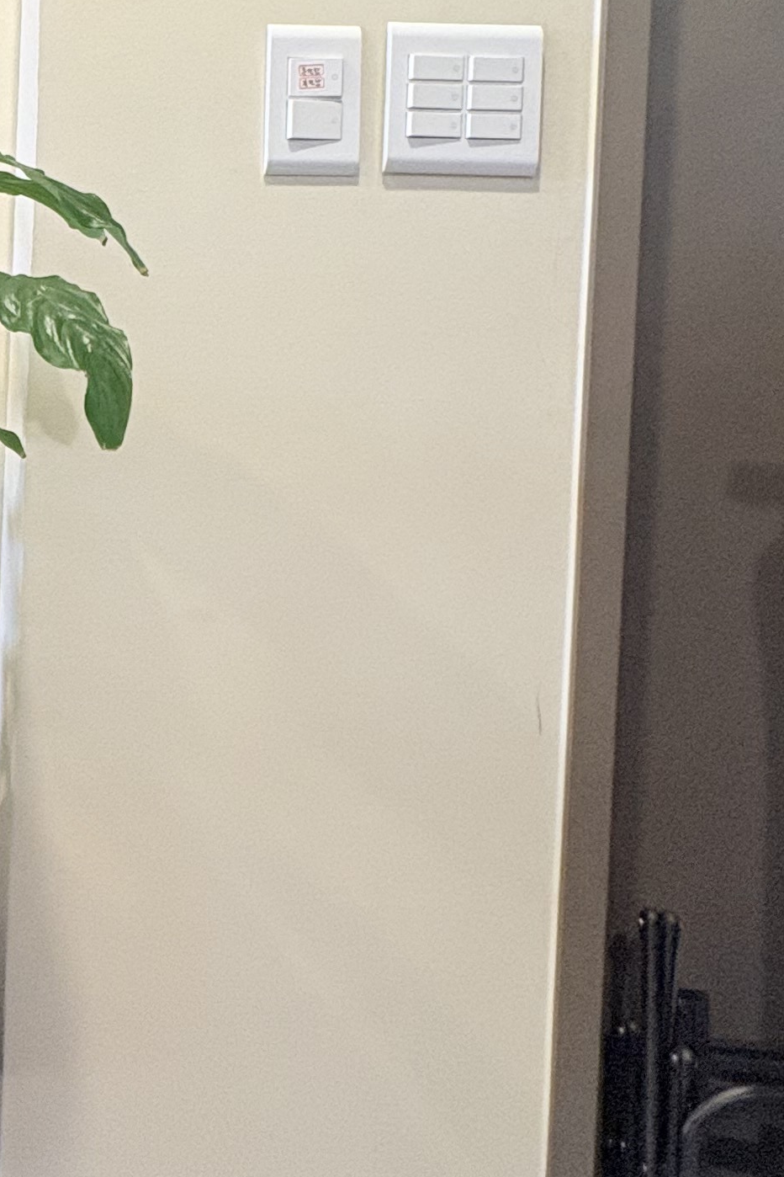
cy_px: 435
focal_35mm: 42
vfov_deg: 46.0
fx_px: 1372
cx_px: -177
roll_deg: -1.4
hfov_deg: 27.7
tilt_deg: -0.9
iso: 320
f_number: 2.2
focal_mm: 2.22
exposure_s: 1/60
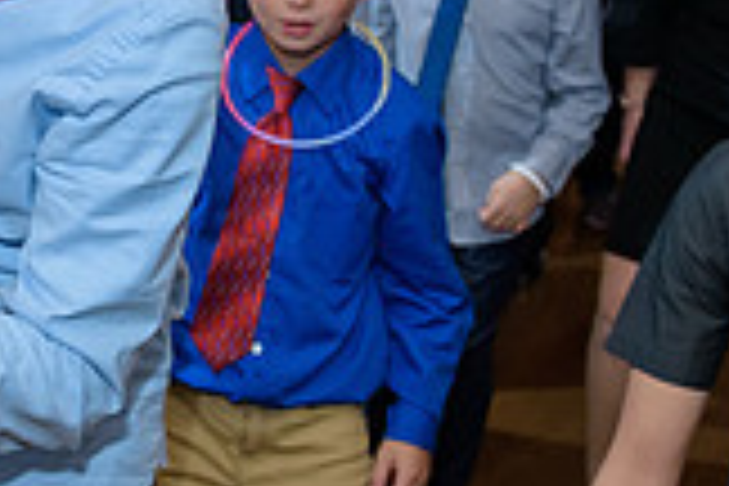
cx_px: 40
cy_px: 142
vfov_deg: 15.8
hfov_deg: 22.9
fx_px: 1741
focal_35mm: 86
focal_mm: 24
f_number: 3.2
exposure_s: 1/125
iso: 1600
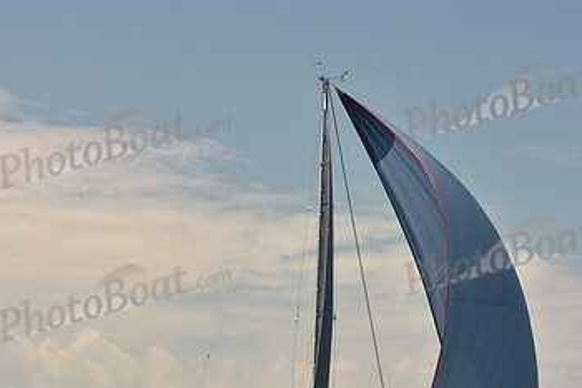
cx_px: 318
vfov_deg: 11.7
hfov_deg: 17.6
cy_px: 363
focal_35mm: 116
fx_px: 1874
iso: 250
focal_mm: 70
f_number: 5.6
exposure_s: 1/640
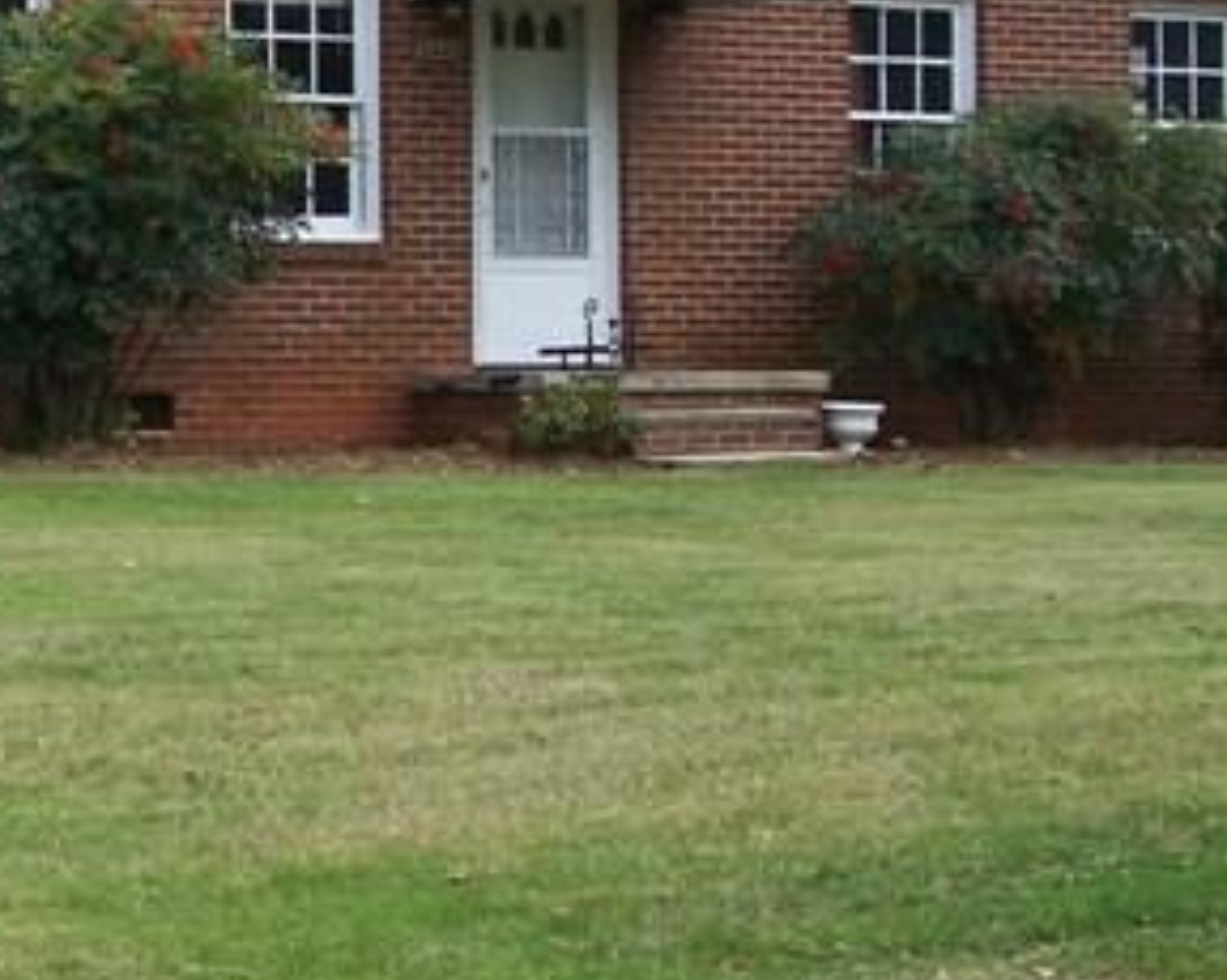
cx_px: 209
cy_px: 533
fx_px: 4790
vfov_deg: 11.7
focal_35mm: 132
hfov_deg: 14.5
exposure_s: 1/250
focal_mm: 6.3
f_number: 2.8
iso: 64
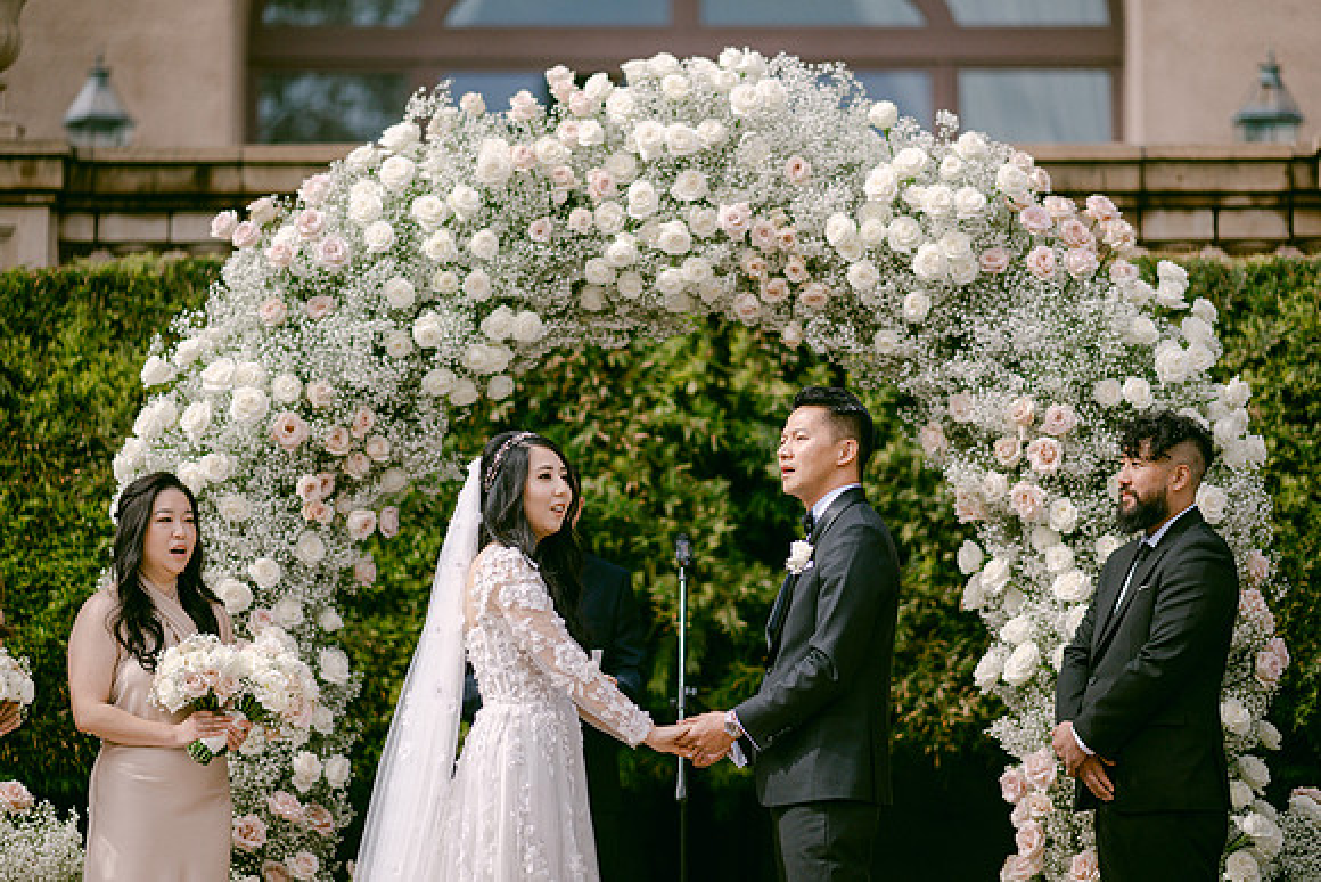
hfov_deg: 19.0
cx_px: 660
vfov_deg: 12.7
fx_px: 3954
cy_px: 441
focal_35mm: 108
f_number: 1.4
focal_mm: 105
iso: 200
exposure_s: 1/16000
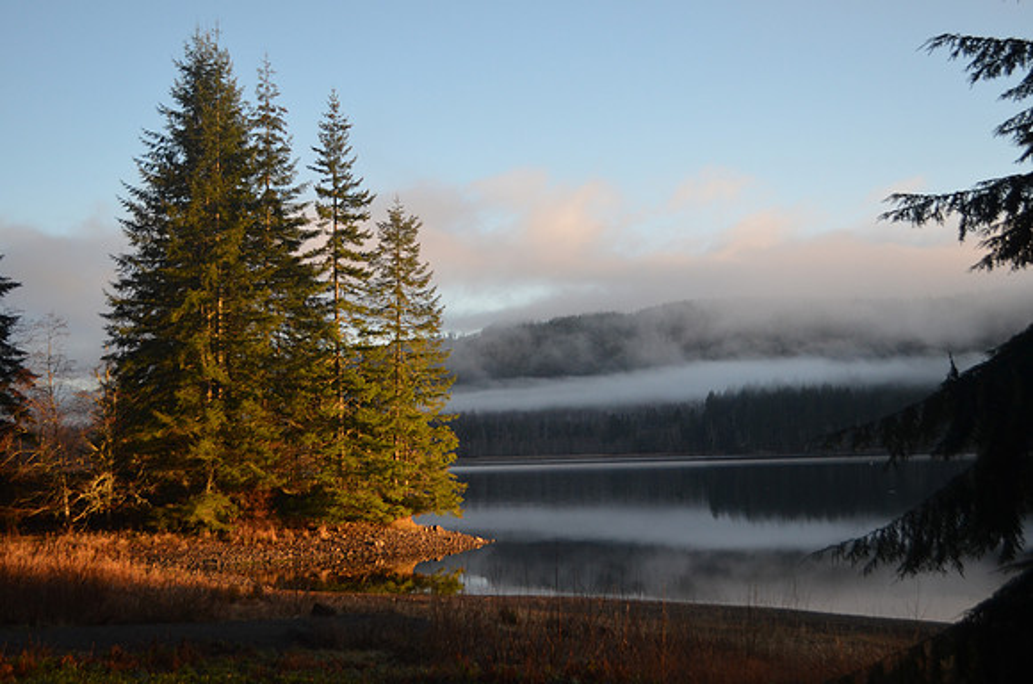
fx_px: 1245
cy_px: 342
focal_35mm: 44
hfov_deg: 45.0
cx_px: 516
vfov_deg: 30.7
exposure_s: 1/1000
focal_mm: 29
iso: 720
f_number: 4.5
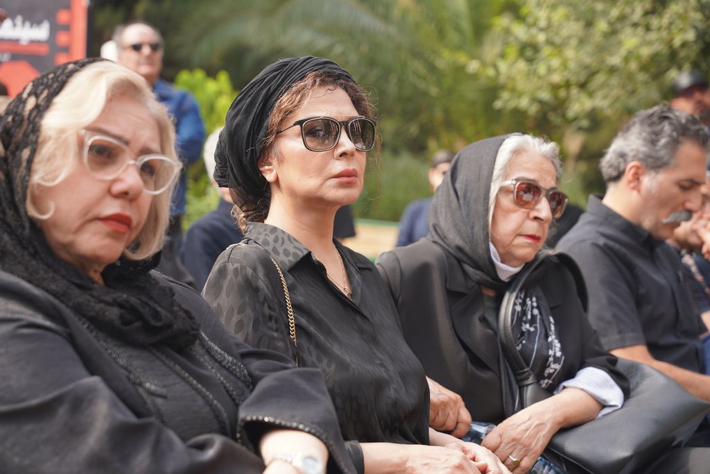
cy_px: 237
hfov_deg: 28.8
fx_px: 1381
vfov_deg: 19.5
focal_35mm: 70
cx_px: 355
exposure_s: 1/160
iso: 125
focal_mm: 70
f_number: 4
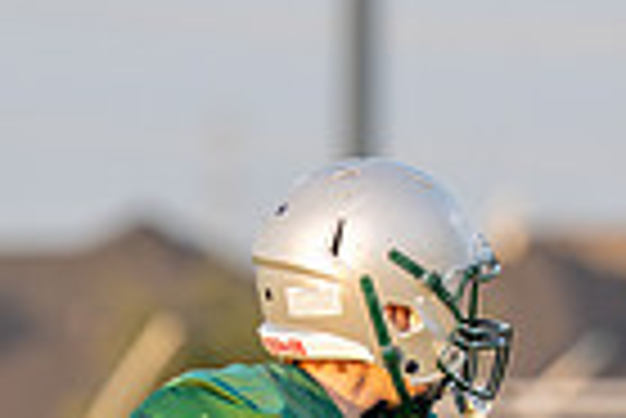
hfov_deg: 2.1
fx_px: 16745
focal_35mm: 962
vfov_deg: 1.4
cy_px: 618
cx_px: 226
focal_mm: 168
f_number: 2.8
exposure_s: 1/1600
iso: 640
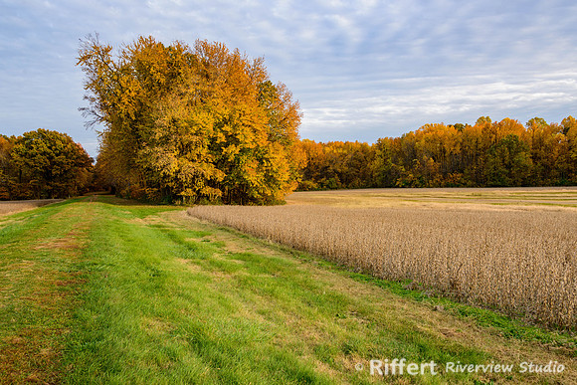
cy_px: 192
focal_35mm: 28
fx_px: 449
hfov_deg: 65.5
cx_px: 288
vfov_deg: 46.4
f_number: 8
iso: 200
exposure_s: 1/80
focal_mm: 28
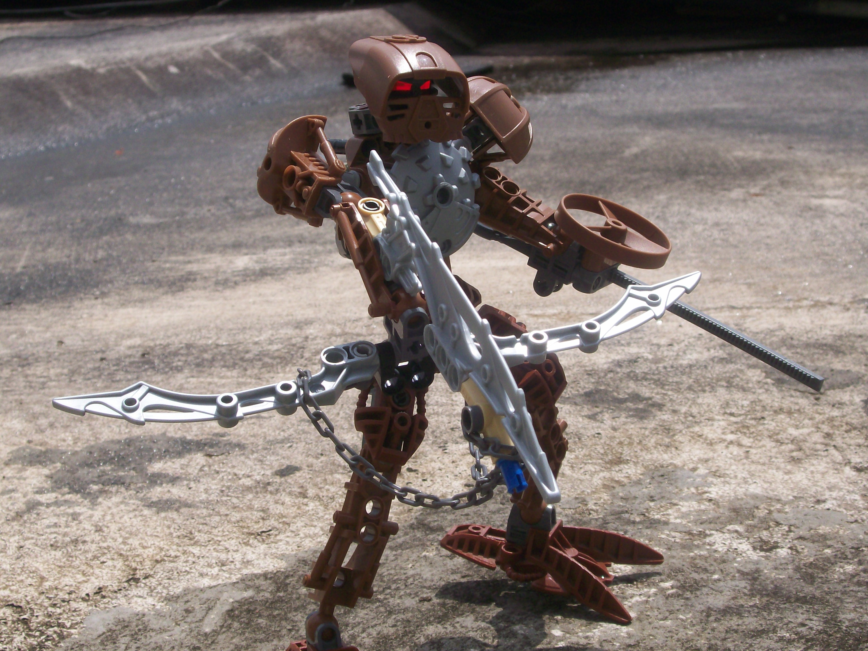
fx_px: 1755
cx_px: 434
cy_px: 326
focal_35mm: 70
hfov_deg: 27.8
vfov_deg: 21.0
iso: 80
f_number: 6.7
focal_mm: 11.6
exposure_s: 1/685
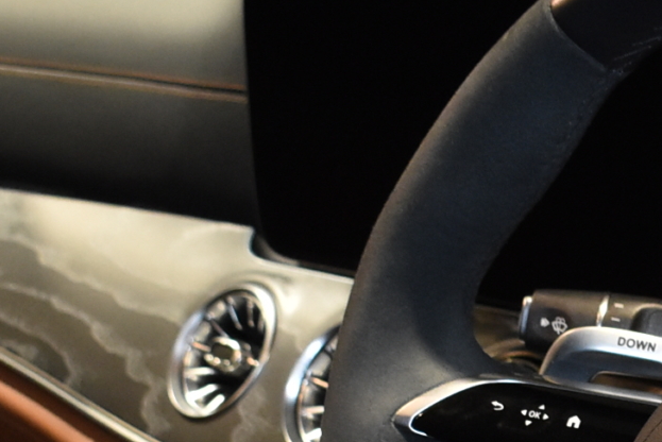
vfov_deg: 9.0
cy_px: 689
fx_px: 2723
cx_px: 754
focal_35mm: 148
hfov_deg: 13.5
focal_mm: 24
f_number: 5
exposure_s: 1/60
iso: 1800
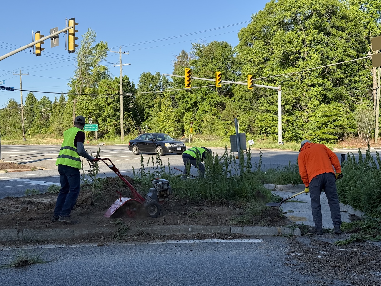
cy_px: 143
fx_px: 528
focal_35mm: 48
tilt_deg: +0.3
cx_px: 190
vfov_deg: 30.3
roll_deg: +1.2
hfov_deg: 39.7
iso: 80
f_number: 1.78
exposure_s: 1/2033
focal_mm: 6.76
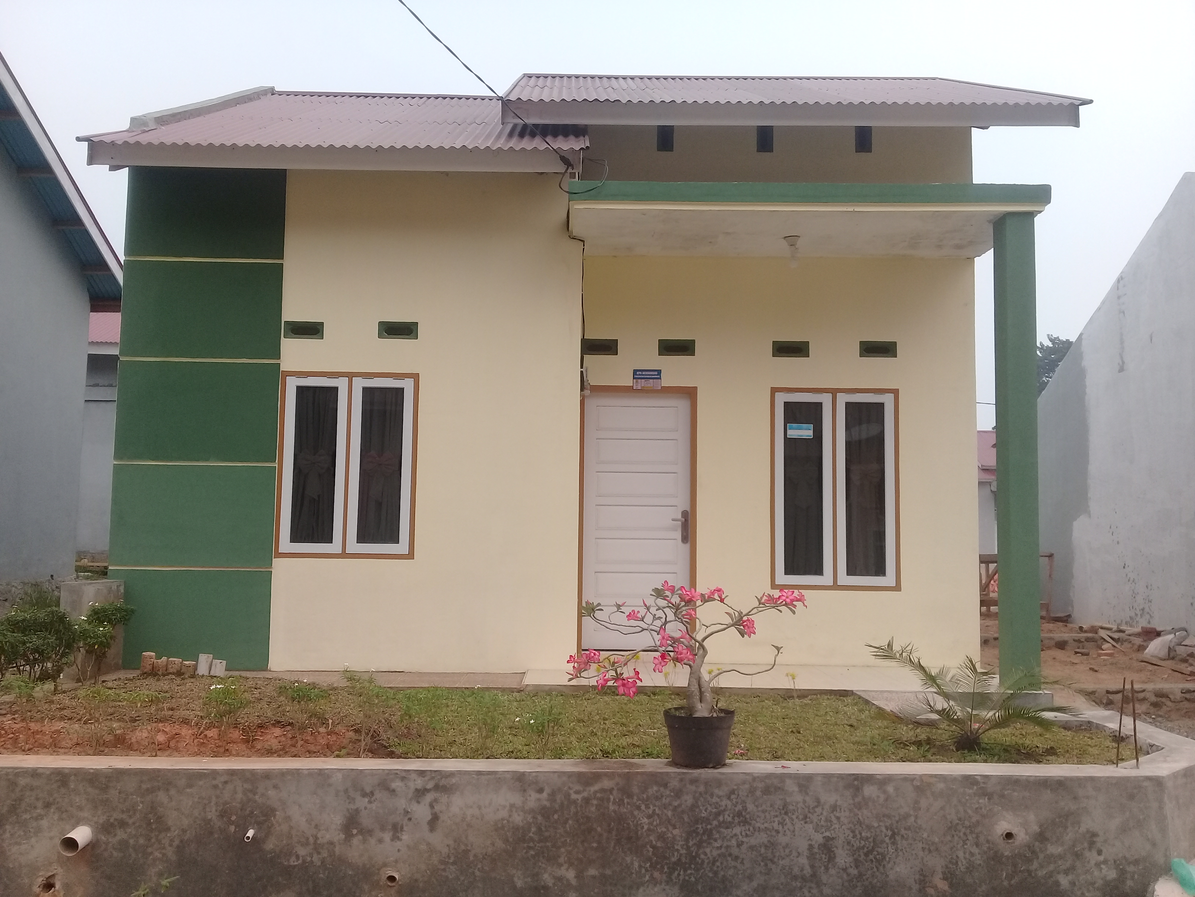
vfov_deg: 45.4
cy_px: 448
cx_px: 598
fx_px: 1070
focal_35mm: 31
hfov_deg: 58.4
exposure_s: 1/720
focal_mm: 3.3
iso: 50
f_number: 2.2
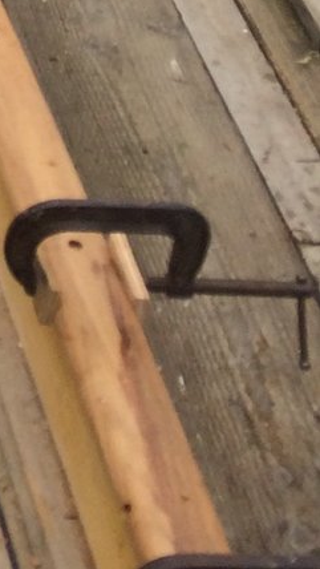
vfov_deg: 13.9
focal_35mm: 133
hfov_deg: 8.1
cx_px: -575
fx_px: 2005
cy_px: -530
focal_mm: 4.15
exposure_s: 1/1414
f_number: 2.2
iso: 32
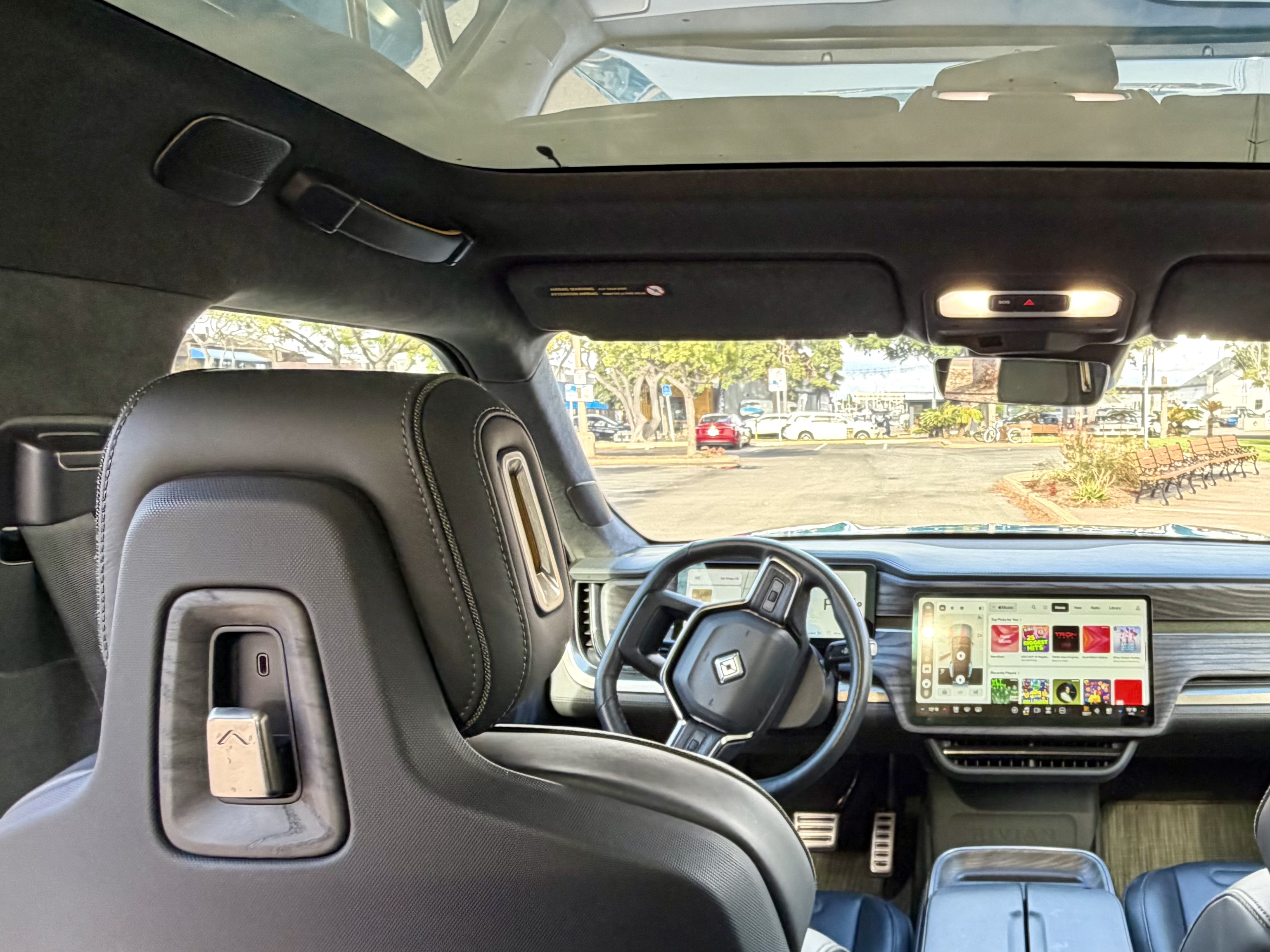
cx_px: 995
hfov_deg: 62.3
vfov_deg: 52.7
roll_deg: +1.0
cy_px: 571
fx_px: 954
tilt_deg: -9.9
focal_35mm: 26
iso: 160
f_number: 2.2
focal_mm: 2.22
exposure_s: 1/121
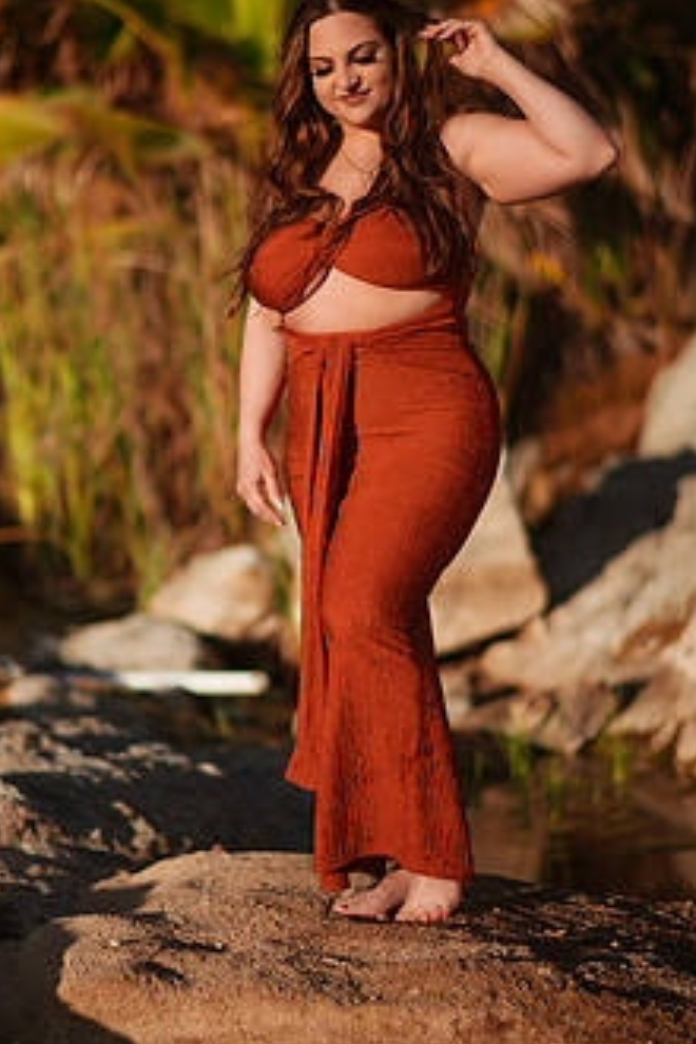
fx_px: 2291
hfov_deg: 17.3
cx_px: 316
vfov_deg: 25.7
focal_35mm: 79
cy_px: 503
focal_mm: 58
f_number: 1.4
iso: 100
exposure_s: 1/8000
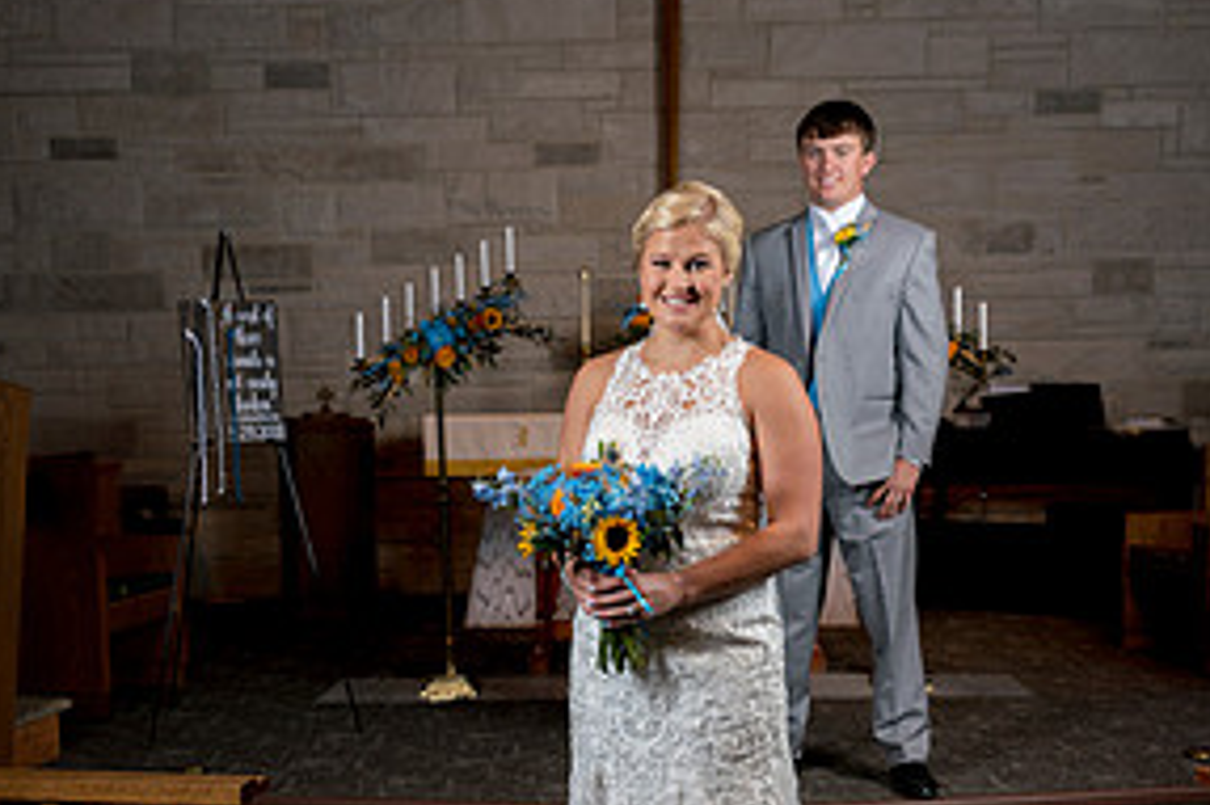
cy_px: 615
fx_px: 1579
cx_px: 607
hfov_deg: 41.9
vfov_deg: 28.2
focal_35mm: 47
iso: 200
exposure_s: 1/100
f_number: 5
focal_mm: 30
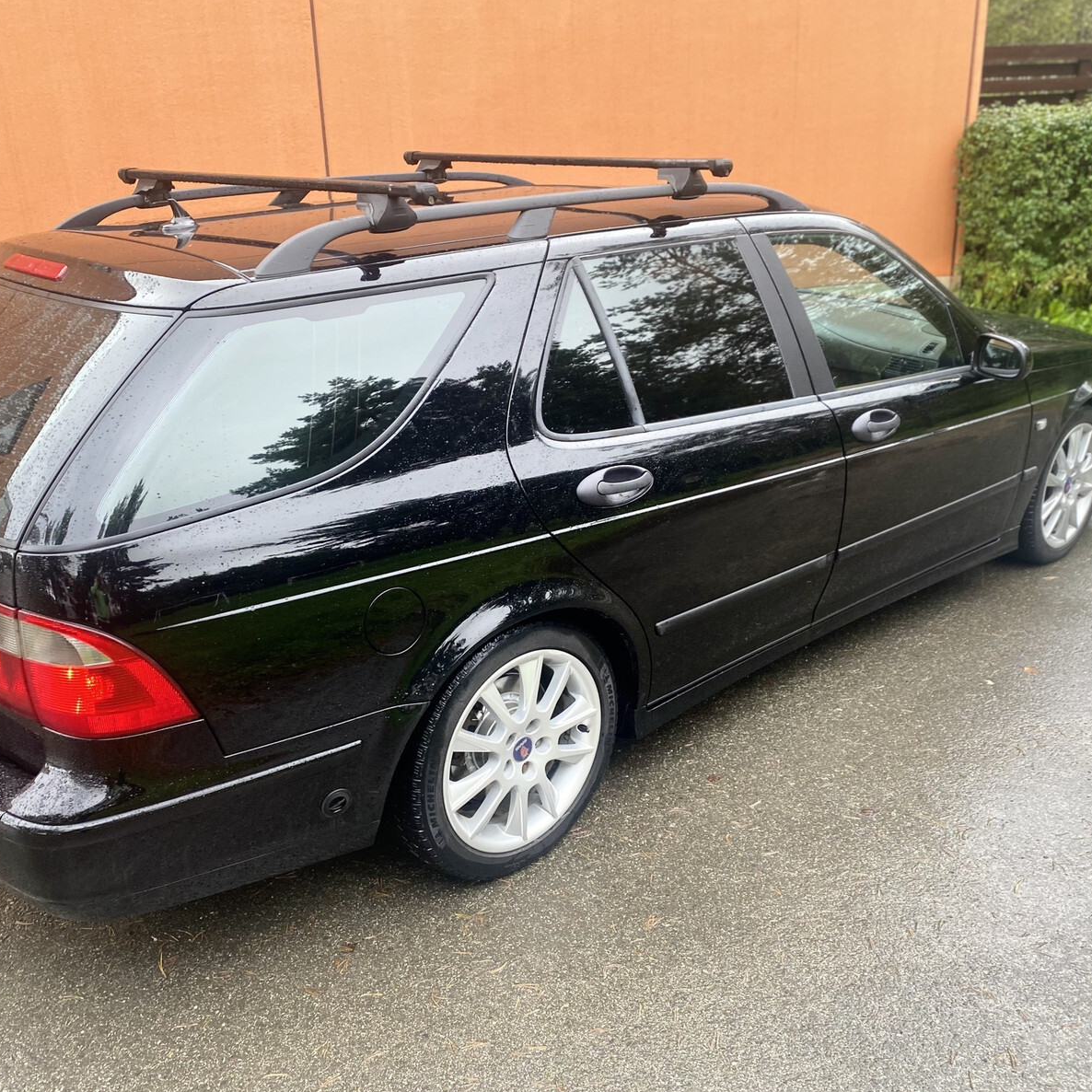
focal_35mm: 31
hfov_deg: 52.5
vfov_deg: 52.5
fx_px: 1106
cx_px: 531
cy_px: 550
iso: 125
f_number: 1.8
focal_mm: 4.25
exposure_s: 1/71
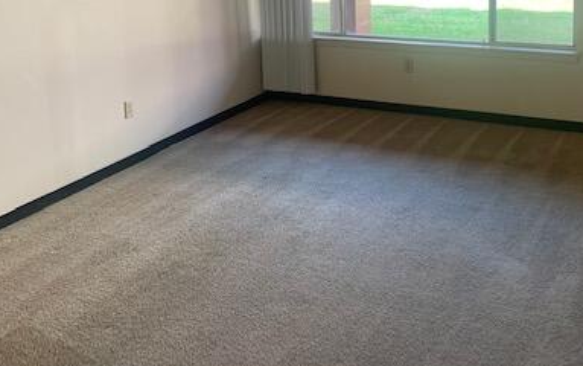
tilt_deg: -10.1
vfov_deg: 26.9
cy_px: 23
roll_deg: +0.8
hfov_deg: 43.3
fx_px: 731
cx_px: 333
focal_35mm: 46
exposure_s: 1/91
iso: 100
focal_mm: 4.25
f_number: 1.8
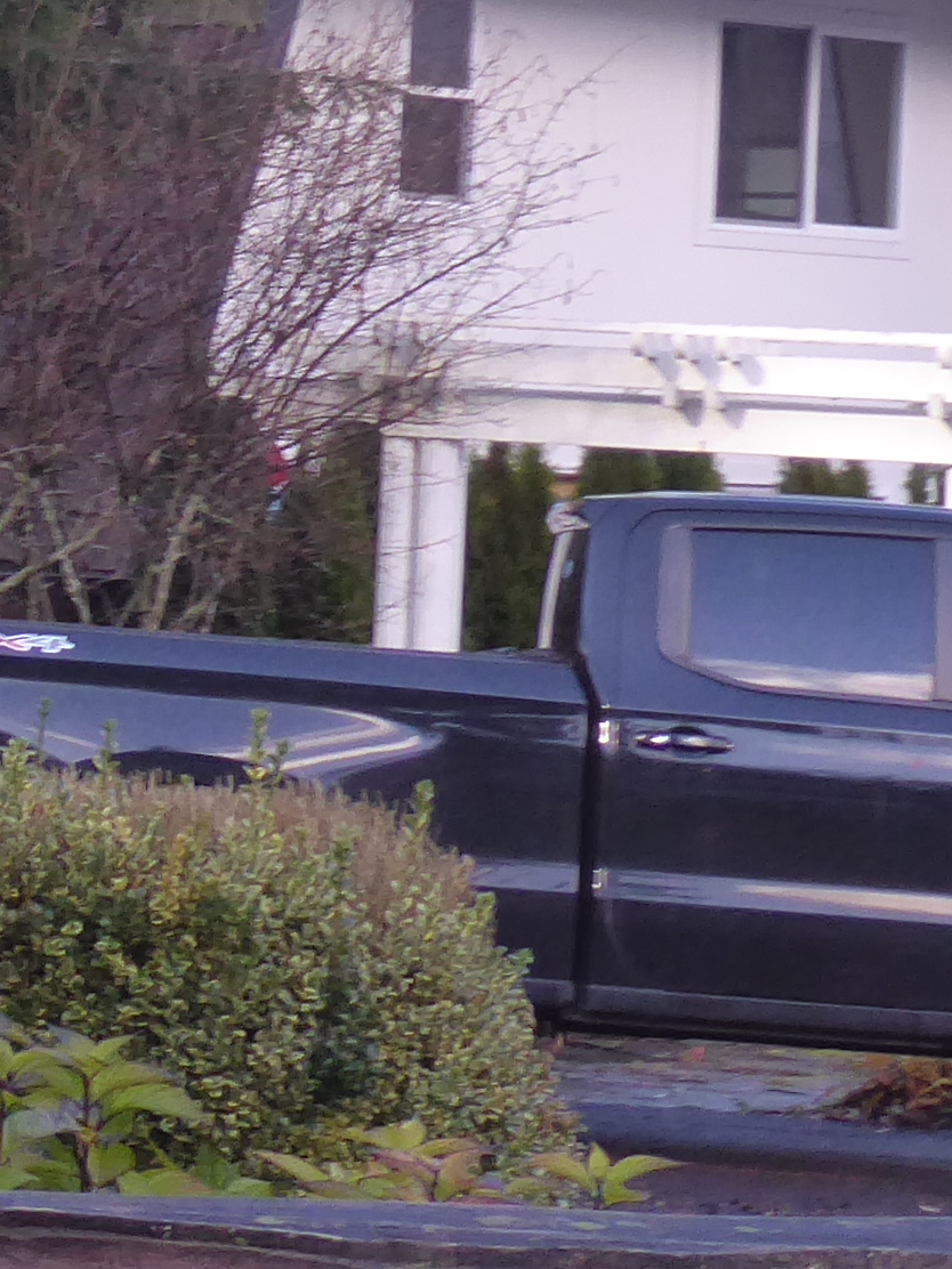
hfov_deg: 7.2
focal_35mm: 205
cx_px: -137
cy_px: -37
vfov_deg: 9.6
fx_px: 7517
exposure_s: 1/160
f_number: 4.1
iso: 250
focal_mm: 9.6
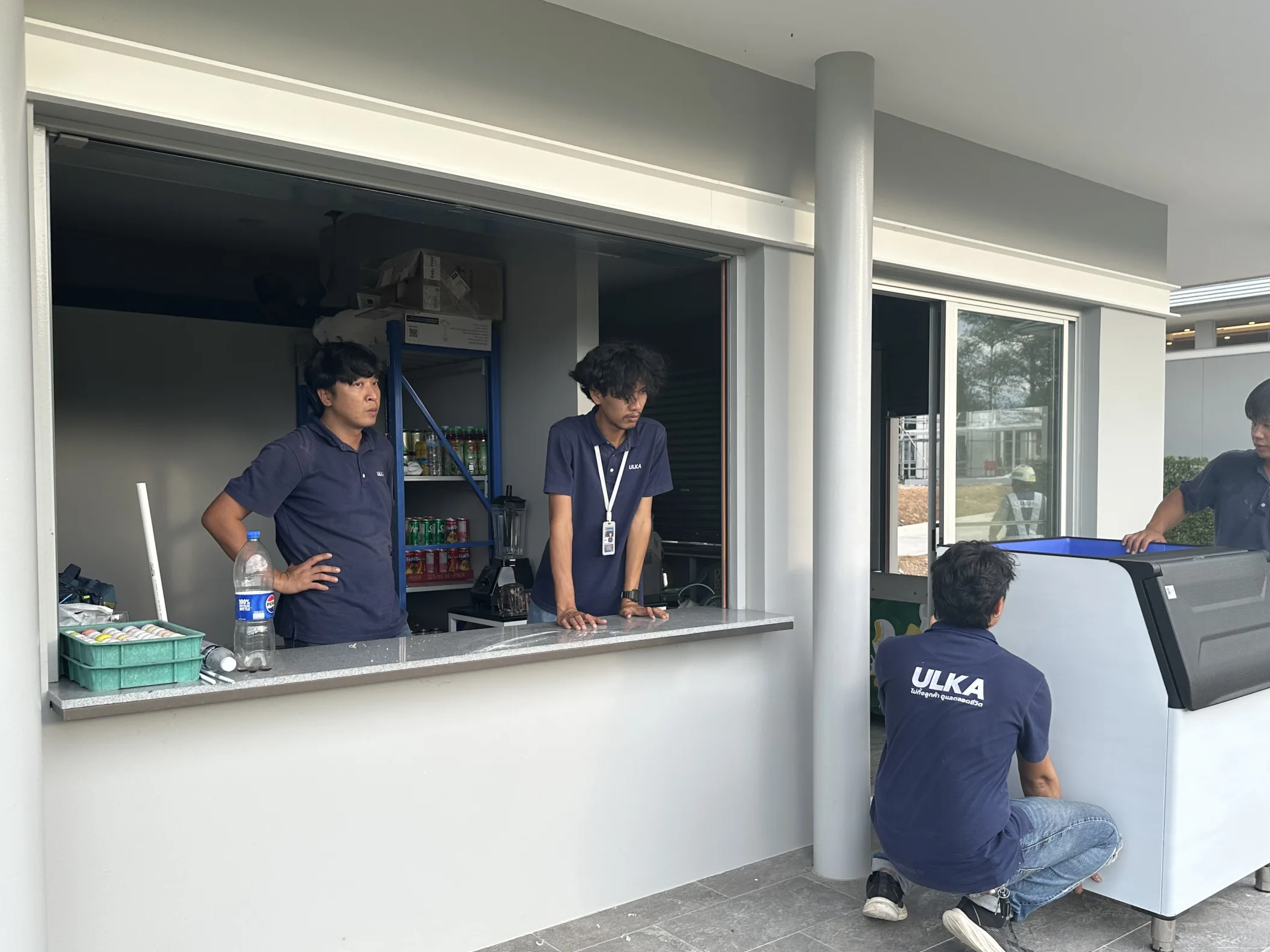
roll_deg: +0.1
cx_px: 720
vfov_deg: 48.1
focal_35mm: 29
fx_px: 1064
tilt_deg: -2.3
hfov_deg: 61.4
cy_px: 534
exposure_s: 1/460
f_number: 1.78
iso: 80
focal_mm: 6.86
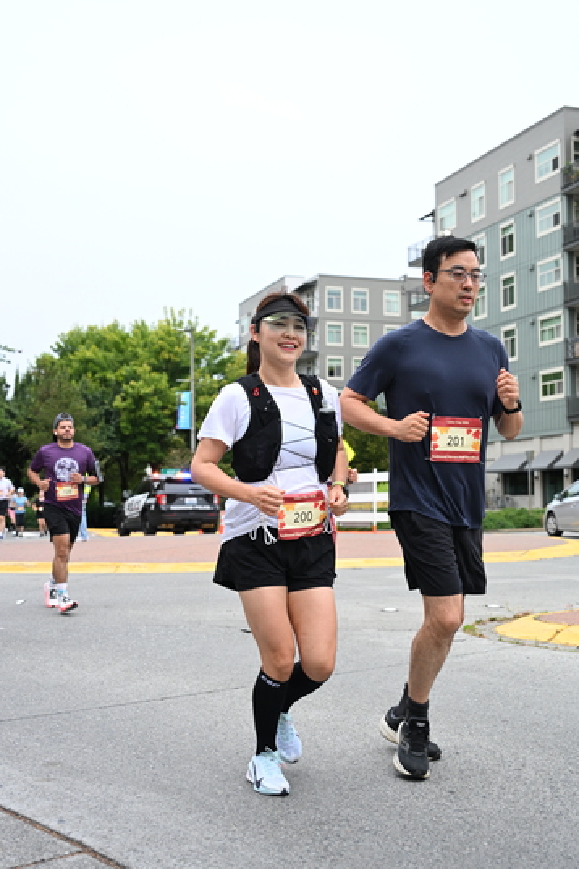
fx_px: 1037
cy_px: 435
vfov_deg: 45.4
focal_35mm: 43
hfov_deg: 31.2
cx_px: 284
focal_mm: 42
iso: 1600
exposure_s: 1/800
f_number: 4
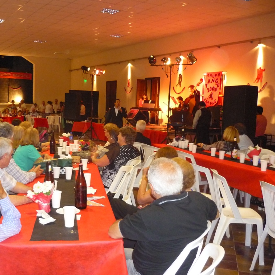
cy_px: 138
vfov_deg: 42.8
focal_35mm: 39
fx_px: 351
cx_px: 95
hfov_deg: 42.4
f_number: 2.8
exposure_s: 1/30
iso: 500
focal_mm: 5.5
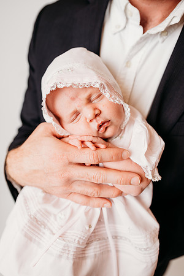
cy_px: 138
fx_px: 184
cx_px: 92
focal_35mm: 24
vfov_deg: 73.7
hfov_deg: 53.1
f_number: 2.8
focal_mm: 24
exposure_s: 1/200
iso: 100
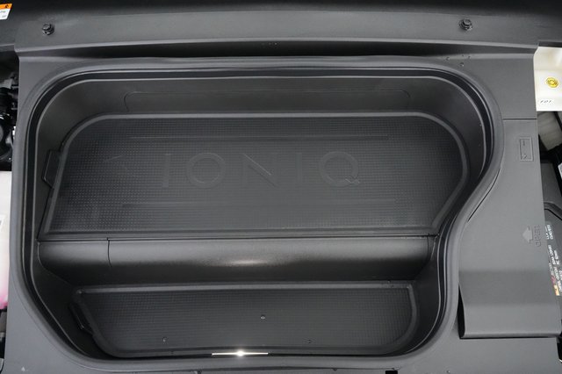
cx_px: 281
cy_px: 187
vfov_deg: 46.4
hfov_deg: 65.5
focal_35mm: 28
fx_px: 437
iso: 12800
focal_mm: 28
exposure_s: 1/100
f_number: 2.8
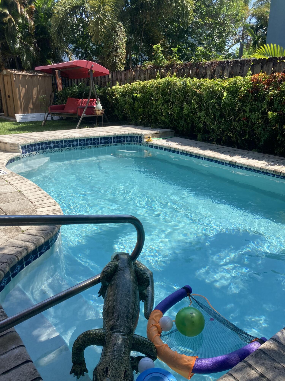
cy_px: 190
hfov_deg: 49.7
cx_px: 142
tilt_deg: -19.8
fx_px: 307
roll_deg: -2.8
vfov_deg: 63.4
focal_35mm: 28
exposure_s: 1/1279
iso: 20
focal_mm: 3.99
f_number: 1.8
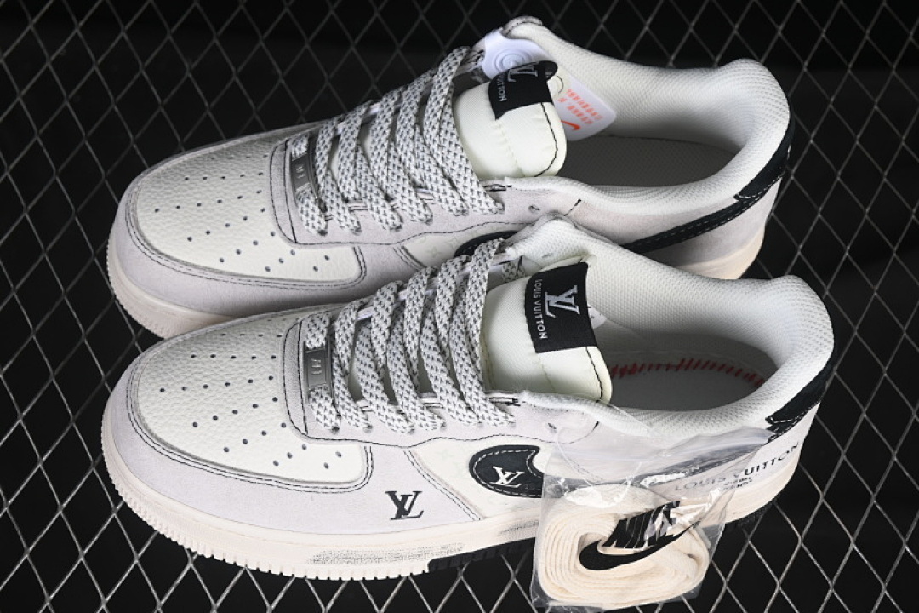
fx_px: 1914
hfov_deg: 27.0
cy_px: 306
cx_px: 460
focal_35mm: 75
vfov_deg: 18.2
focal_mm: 50
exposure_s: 1/100
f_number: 7.1
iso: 160
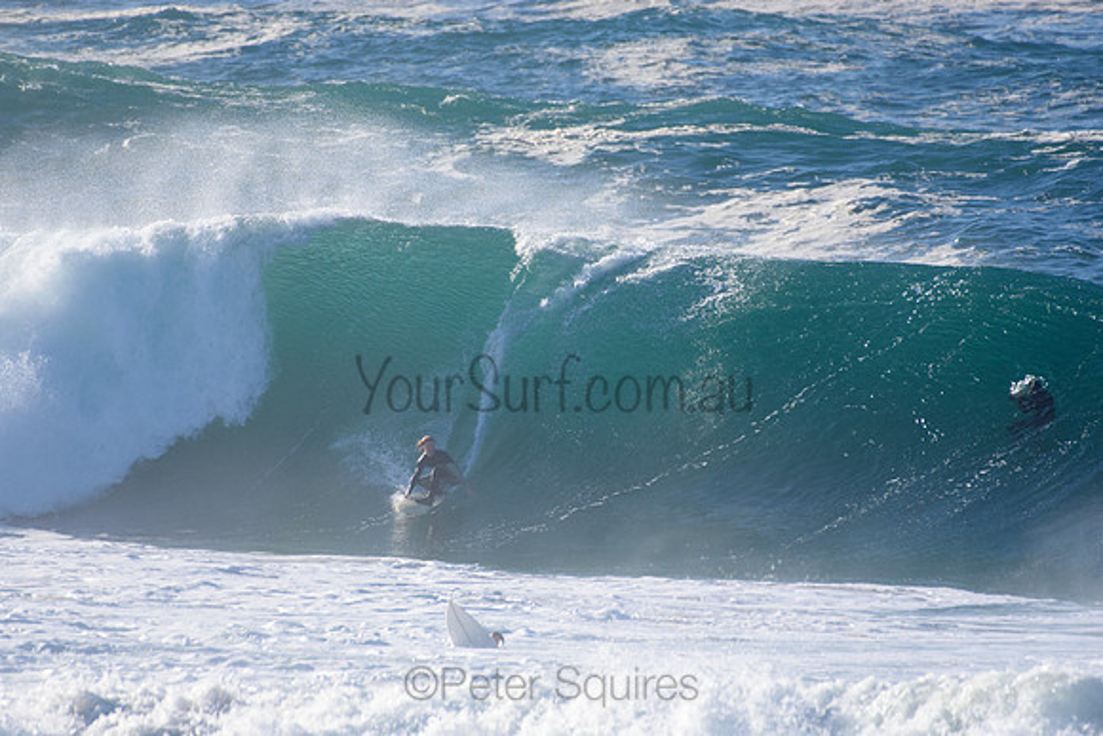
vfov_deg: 1.8
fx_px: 22983
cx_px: 552
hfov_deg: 2.7
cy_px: 368
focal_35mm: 750
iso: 360
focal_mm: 500
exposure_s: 1/2000
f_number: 5.6
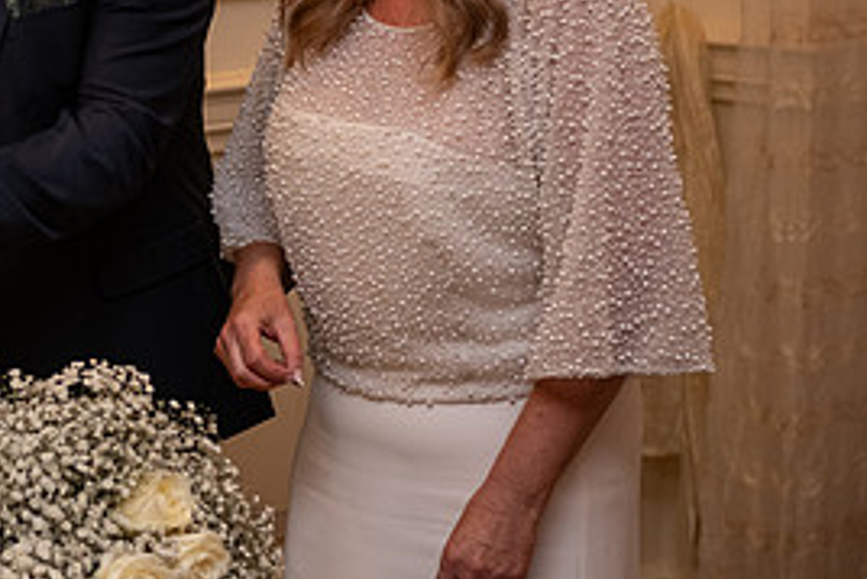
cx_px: -45
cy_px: 44
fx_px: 3229
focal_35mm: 134
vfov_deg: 10.2
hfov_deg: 15.0
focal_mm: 62
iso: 800
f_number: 3.5
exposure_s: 1/160
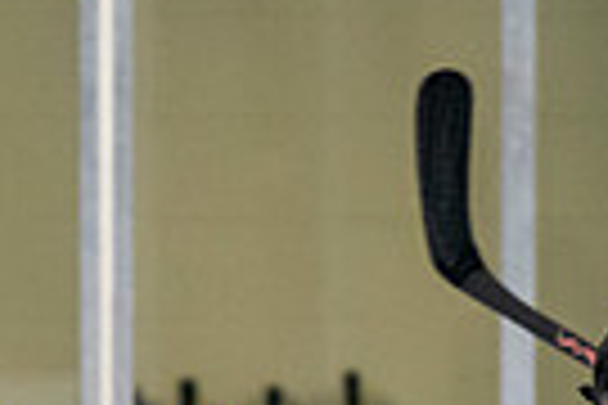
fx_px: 17259
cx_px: 793
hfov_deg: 2.0
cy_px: 877
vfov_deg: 1.3
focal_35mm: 1022
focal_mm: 150
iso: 2000
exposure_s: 1/640
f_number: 3.2
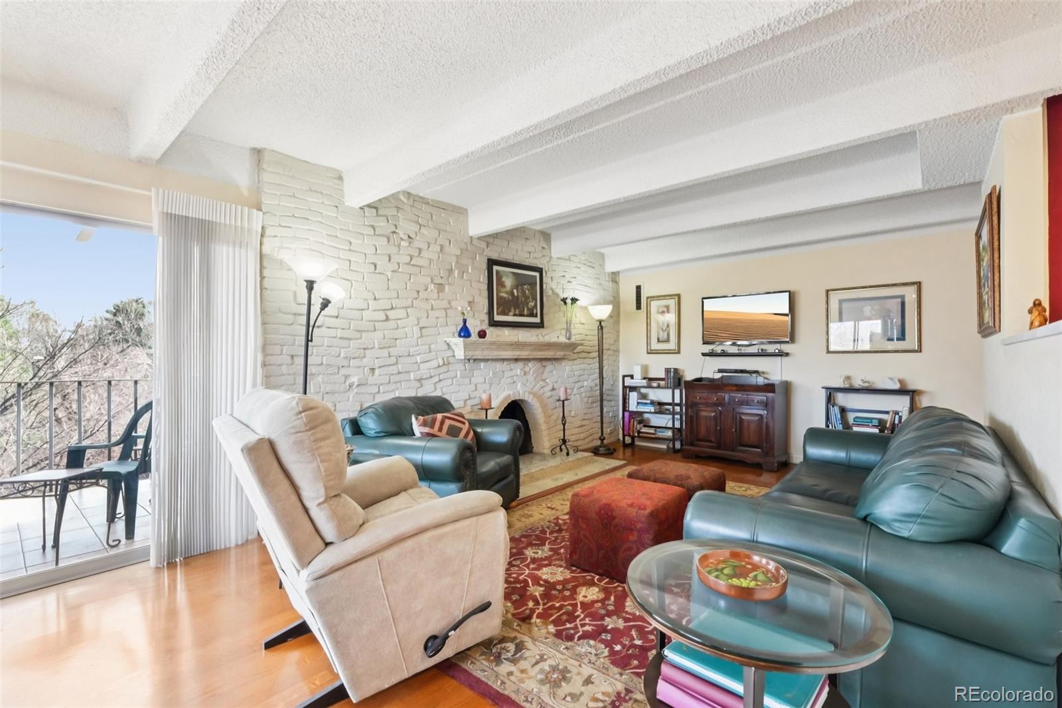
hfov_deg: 100.4
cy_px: 354
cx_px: 531
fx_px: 442
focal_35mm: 15
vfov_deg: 77.3
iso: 800
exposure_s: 1/8
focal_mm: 10
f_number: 8
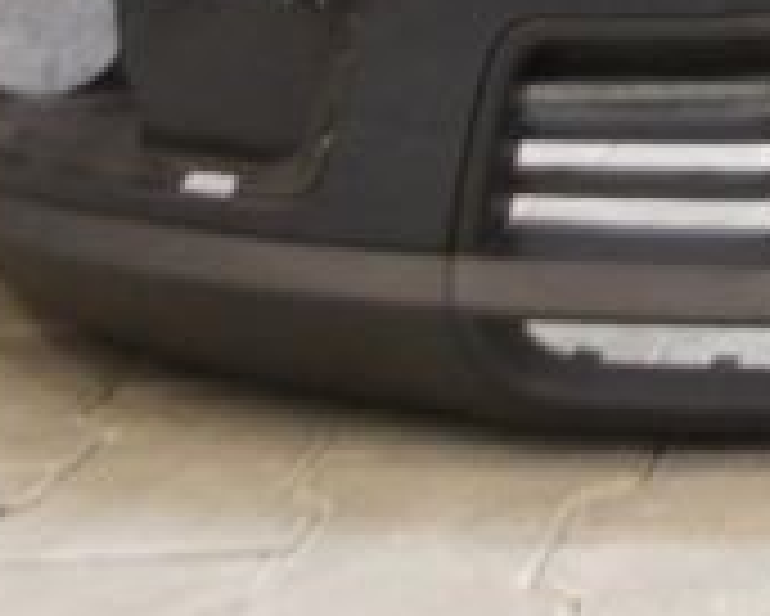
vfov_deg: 13.4
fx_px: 2440
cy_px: -355
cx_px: 1265
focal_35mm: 107
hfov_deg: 15.9
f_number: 3.2
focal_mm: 4.6
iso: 200
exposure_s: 1/4
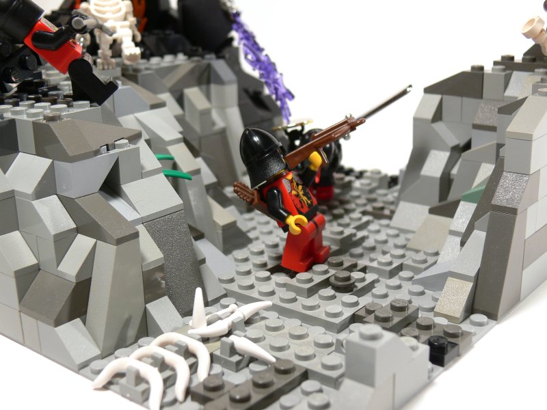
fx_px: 758
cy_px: 205
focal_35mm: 48
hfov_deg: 39.7
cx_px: 274
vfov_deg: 30.3
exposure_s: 1/20
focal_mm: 10.2
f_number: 3.2
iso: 80
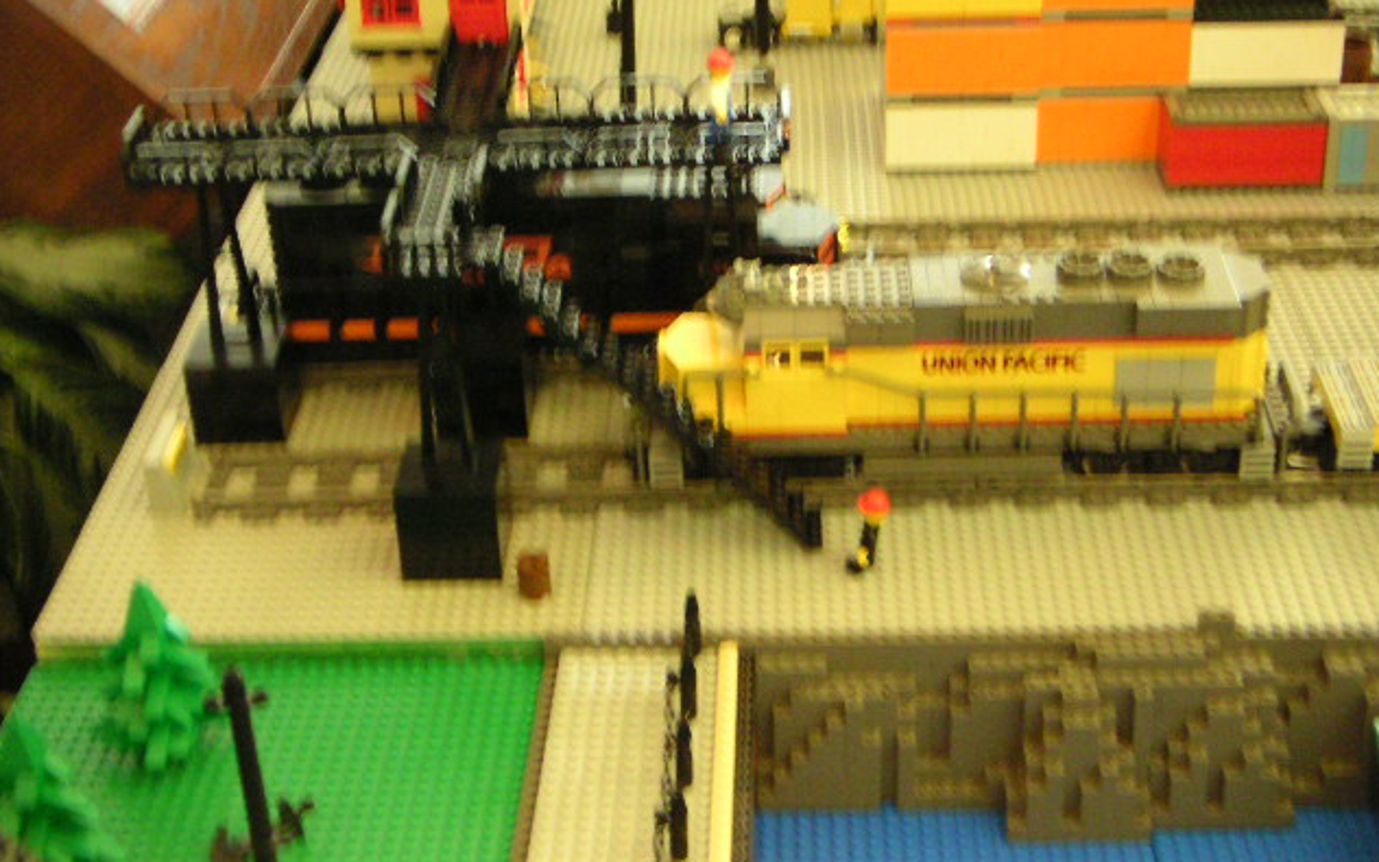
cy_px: 360
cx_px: 694
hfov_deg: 35.1
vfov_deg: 22.3
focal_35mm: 58
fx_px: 2180
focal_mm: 7.1
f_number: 3.1
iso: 400
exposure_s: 1/8
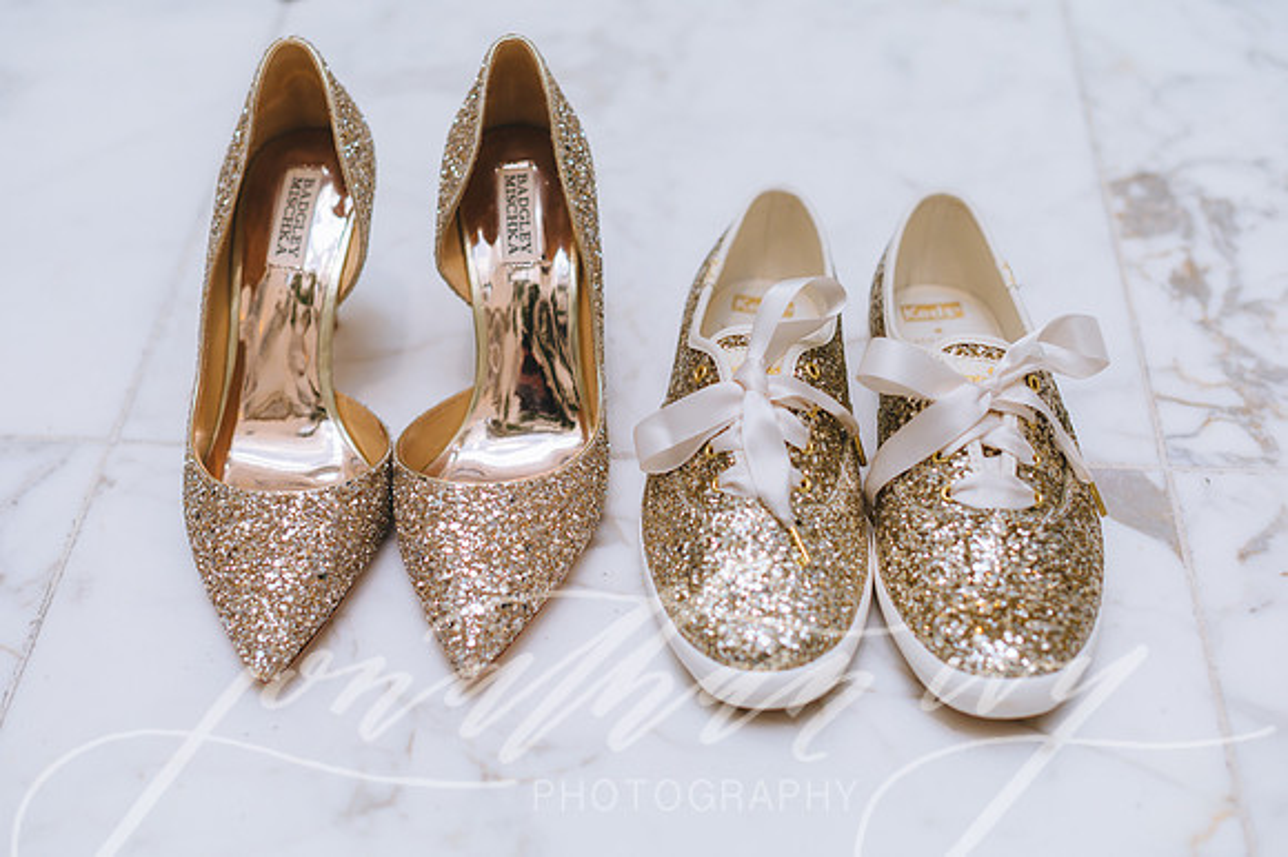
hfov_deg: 39.6
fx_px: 1788
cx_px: 644
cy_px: 428
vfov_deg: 27.0
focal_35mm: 50
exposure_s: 1/200
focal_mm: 50
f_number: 2.8
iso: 250
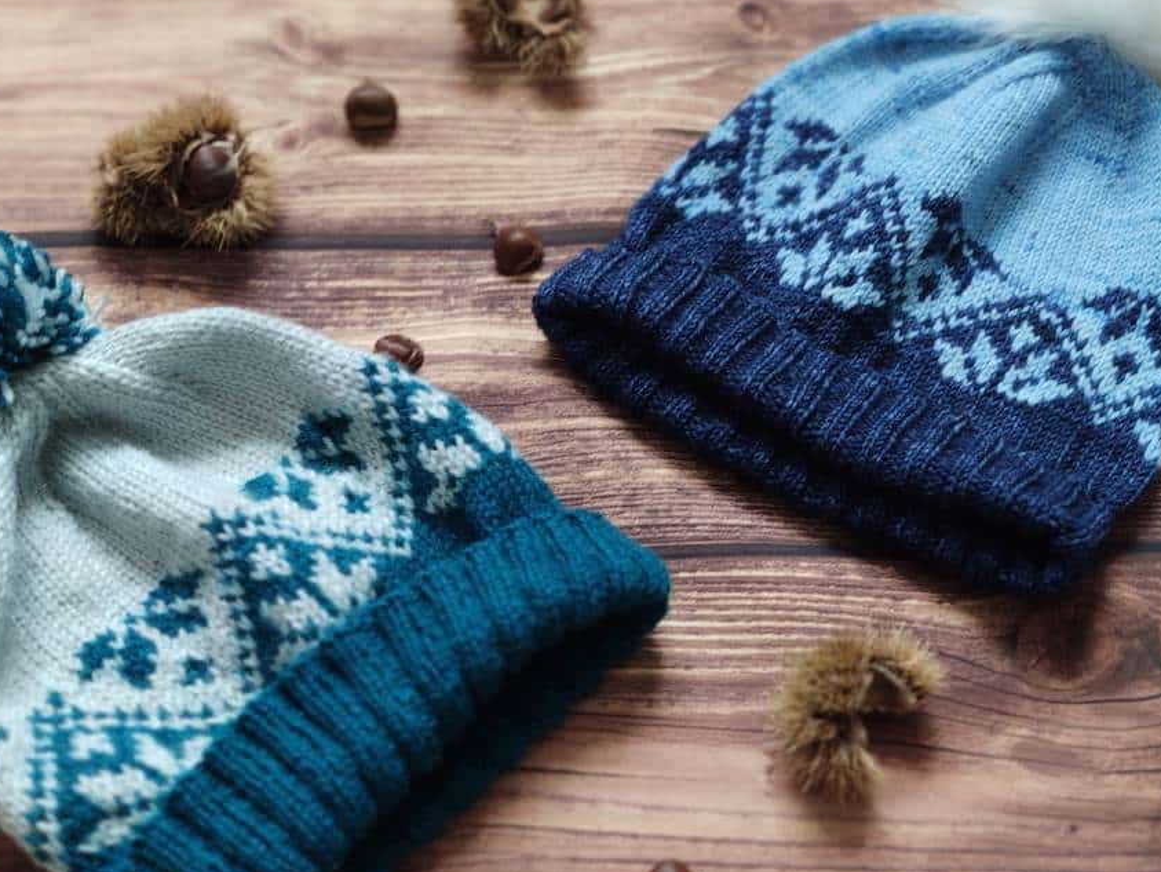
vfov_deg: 29.7
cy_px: 442
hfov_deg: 38.9
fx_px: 1644
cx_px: 587
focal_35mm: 49
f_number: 2
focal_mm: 8.16
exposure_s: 1/50
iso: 741
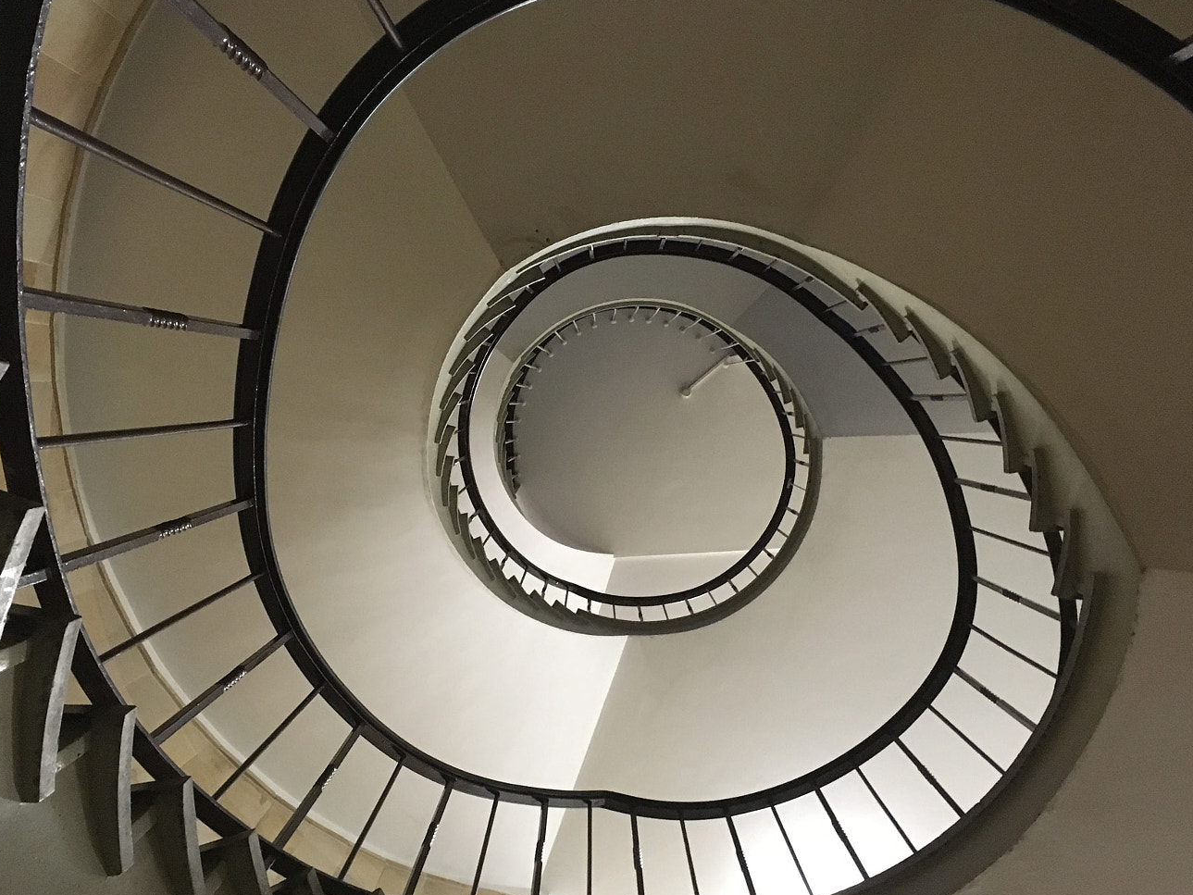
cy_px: 508
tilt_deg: +84.3
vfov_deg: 39.6
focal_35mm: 36
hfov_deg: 51.3
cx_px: 549
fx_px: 1241
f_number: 2.2
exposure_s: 1/17
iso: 250
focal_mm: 4.15
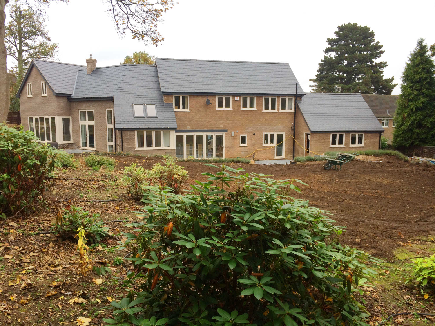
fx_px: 377
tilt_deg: -7.1
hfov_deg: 60.0
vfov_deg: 46.8
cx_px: 211
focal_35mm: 30
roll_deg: +0.0
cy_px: 168
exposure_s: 1/50
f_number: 2.2
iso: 32
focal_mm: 4.15
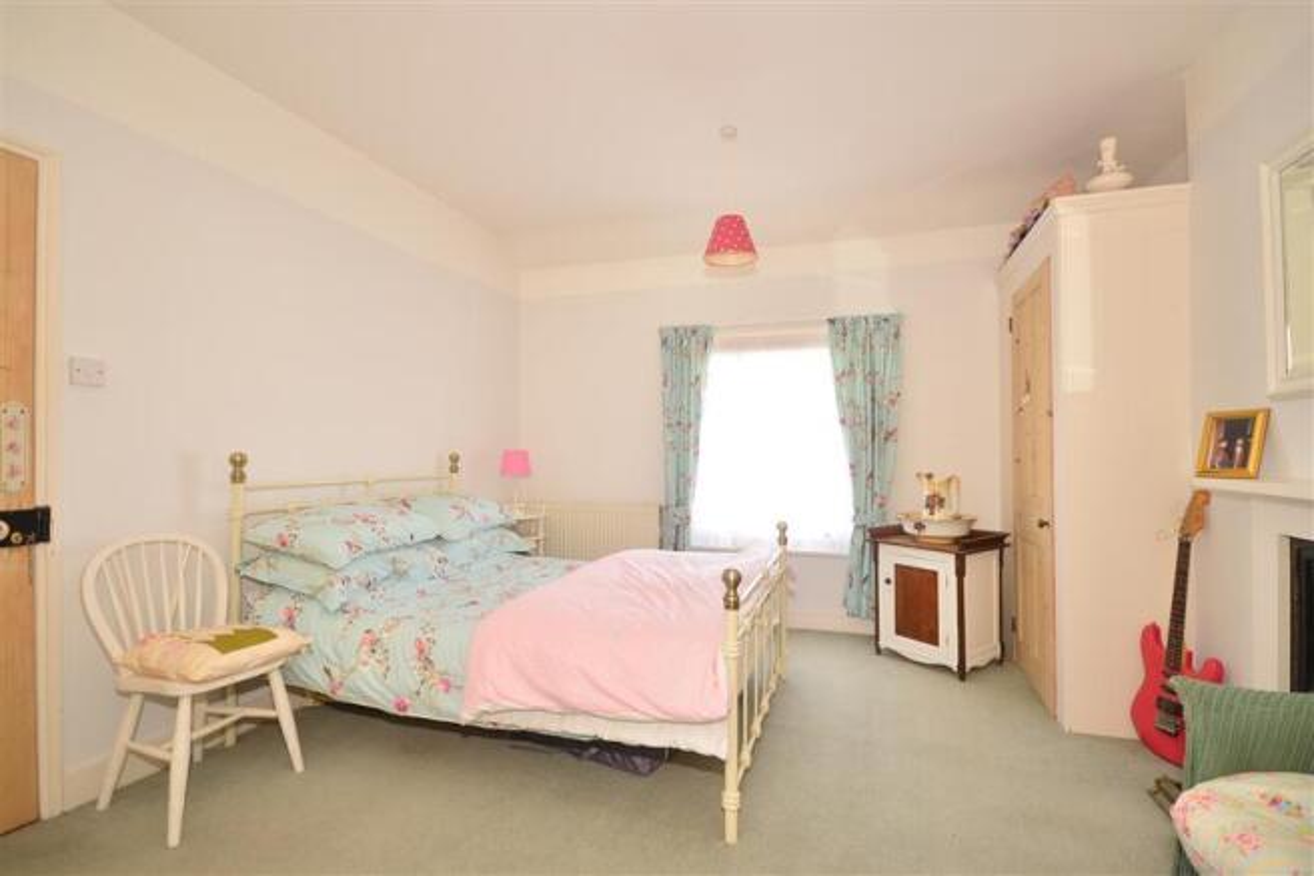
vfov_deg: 72.0
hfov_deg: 95.0
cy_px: 438
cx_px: 657
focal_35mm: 16
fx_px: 602
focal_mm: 11
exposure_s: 1/15
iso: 200
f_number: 5
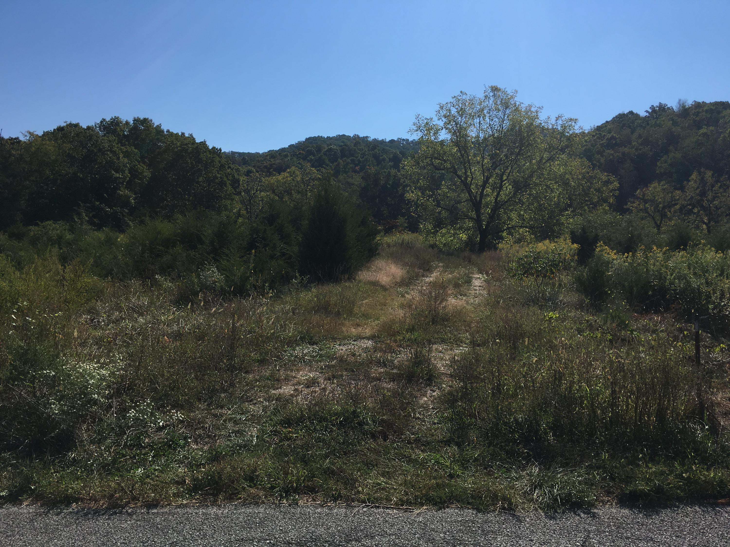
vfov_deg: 48.2
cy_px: 274
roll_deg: -4.2
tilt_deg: +0.2
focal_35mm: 29
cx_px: 365
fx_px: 612
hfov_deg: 61.7
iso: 25
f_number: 2.2
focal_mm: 4.15
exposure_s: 1/2849
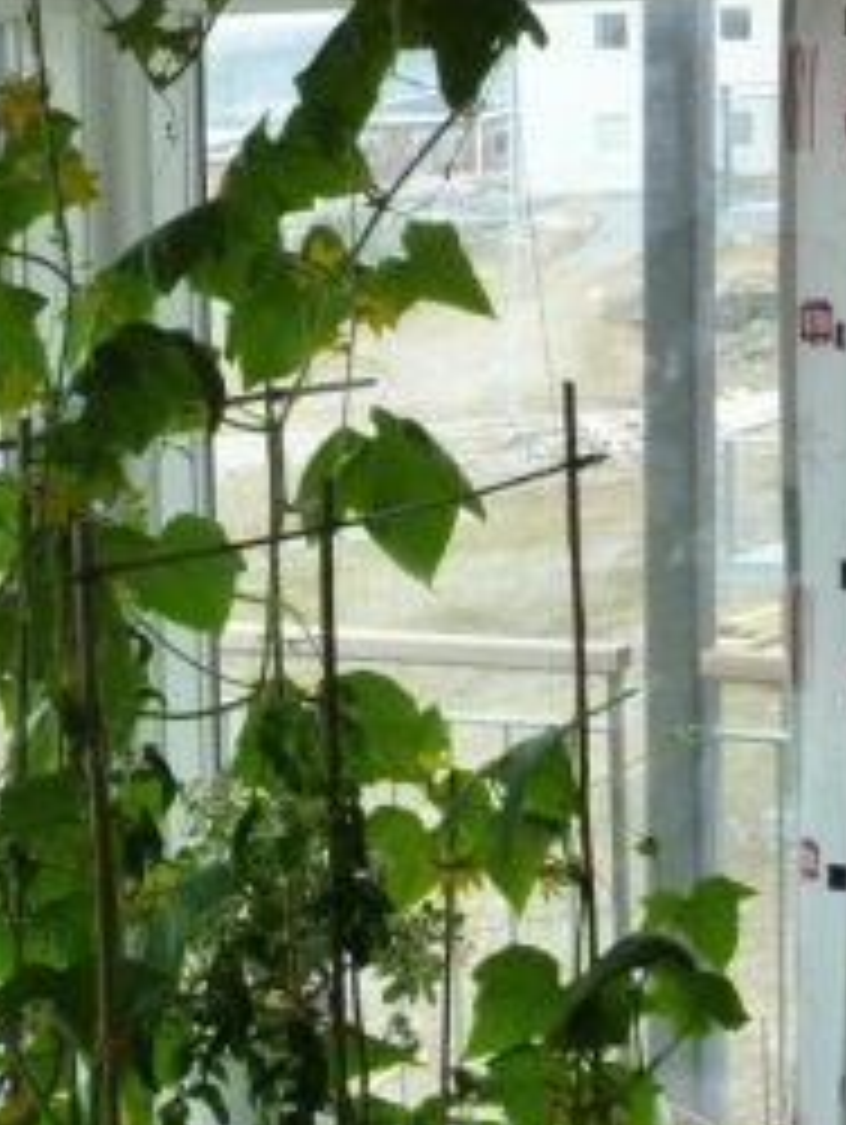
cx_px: 45
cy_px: 518
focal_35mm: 108
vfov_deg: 18.2
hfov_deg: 13.6
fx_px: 3513
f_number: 3.7
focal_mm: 7.3
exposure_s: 1/250
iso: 500
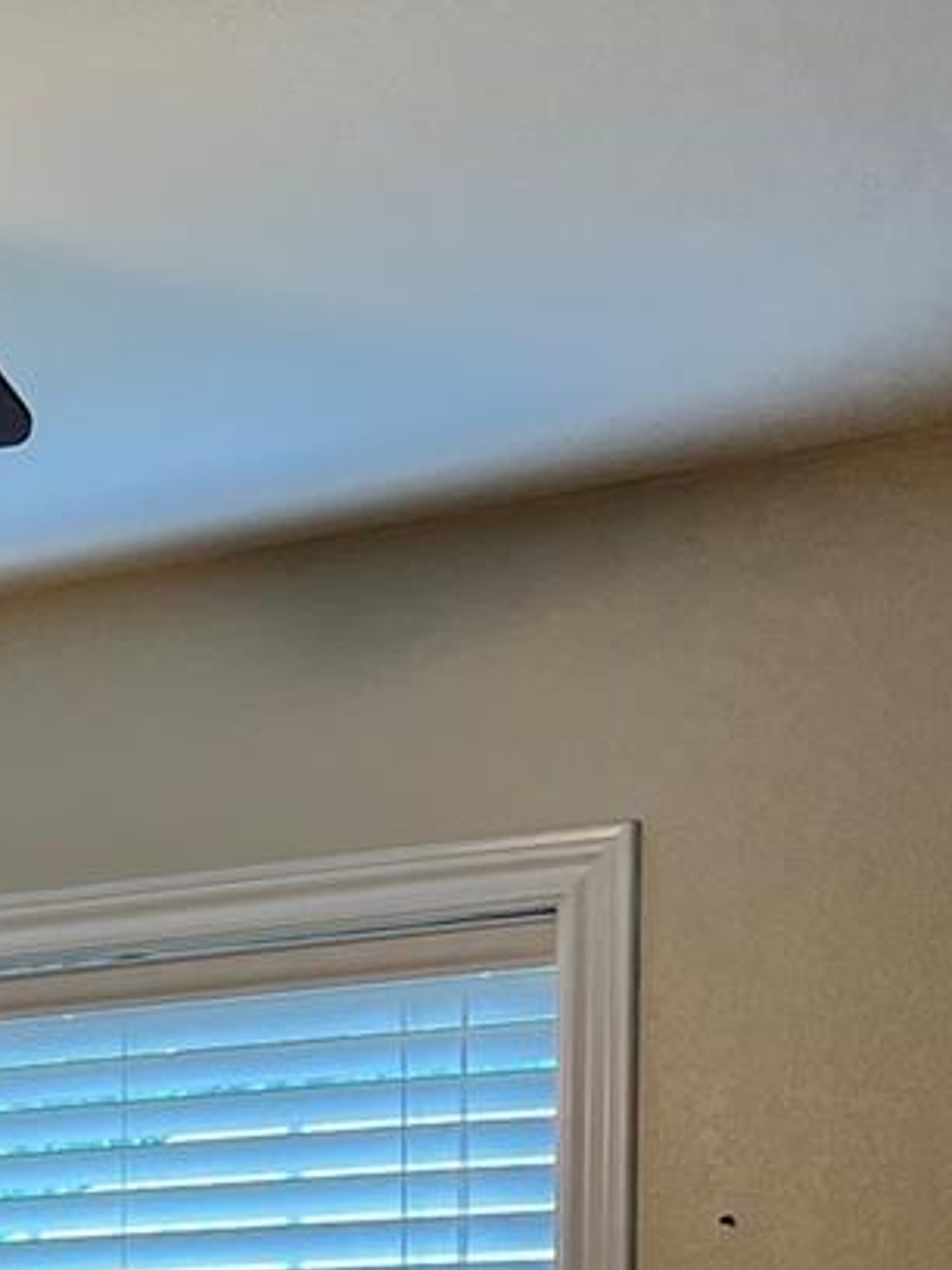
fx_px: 3594
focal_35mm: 98
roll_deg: +0.9
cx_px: -734
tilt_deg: -2.1
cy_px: 1637
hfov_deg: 13.6
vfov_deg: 18.7
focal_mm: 5.7
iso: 80
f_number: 1.5
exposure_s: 1/120
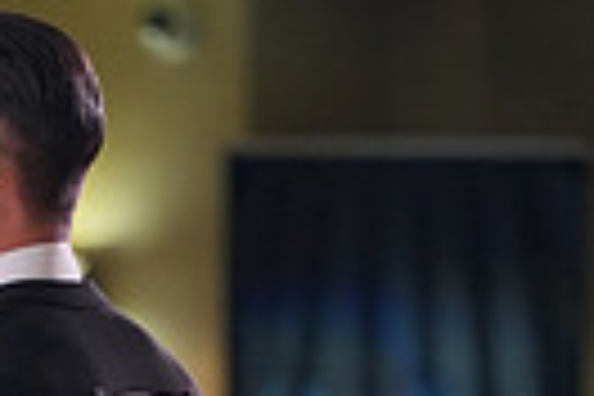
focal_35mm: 881
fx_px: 14535
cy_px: 940
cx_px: -200
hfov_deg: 2.3
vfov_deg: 1.6
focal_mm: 200
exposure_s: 1/400
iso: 800
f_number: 2.8
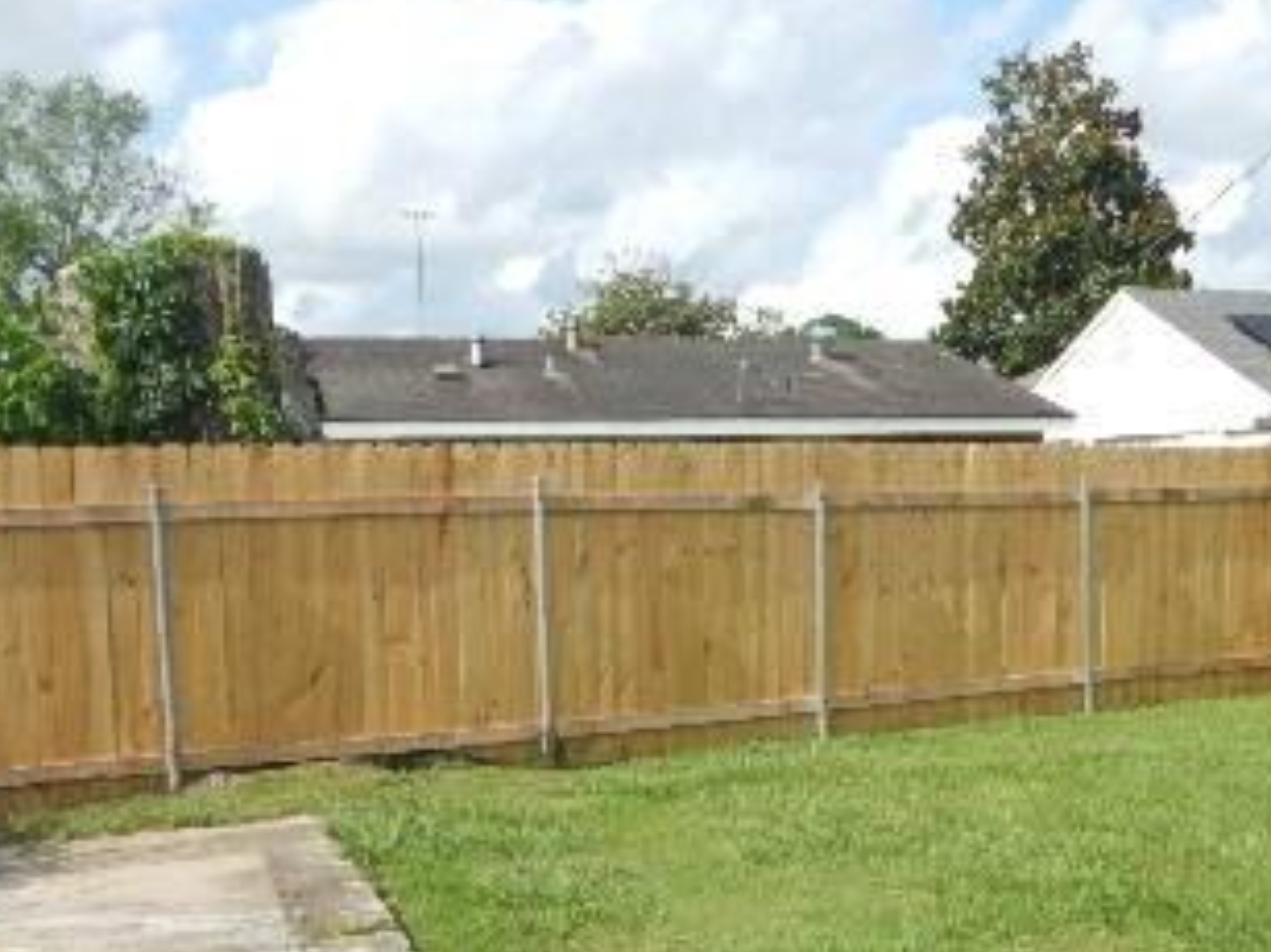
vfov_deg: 28.7
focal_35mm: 50
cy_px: 700
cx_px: 803
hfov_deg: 37.9
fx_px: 1835
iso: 125
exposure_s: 1/800
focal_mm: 4.3
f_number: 4.1
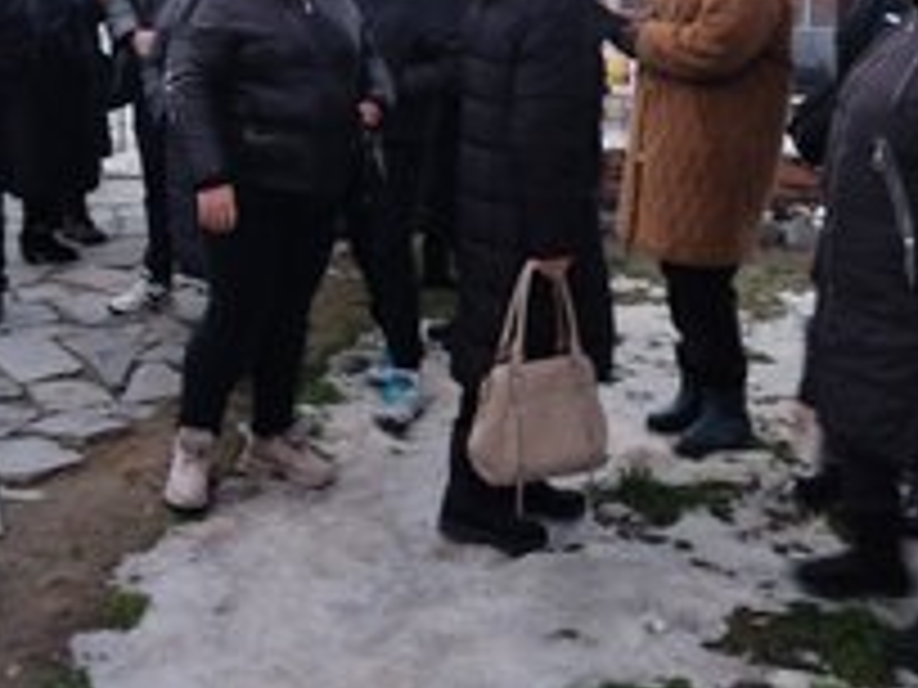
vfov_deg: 27.6
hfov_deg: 37.3
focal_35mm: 51
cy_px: 85
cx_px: 346
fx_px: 1352
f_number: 1.79
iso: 443
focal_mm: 4.74
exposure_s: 1/33
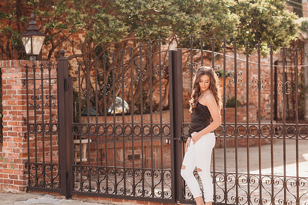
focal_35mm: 91
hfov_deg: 22.5
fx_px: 776
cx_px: 146
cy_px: 99
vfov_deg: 15.1
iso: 100
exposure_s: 1/400
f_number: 2.5
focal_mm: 85
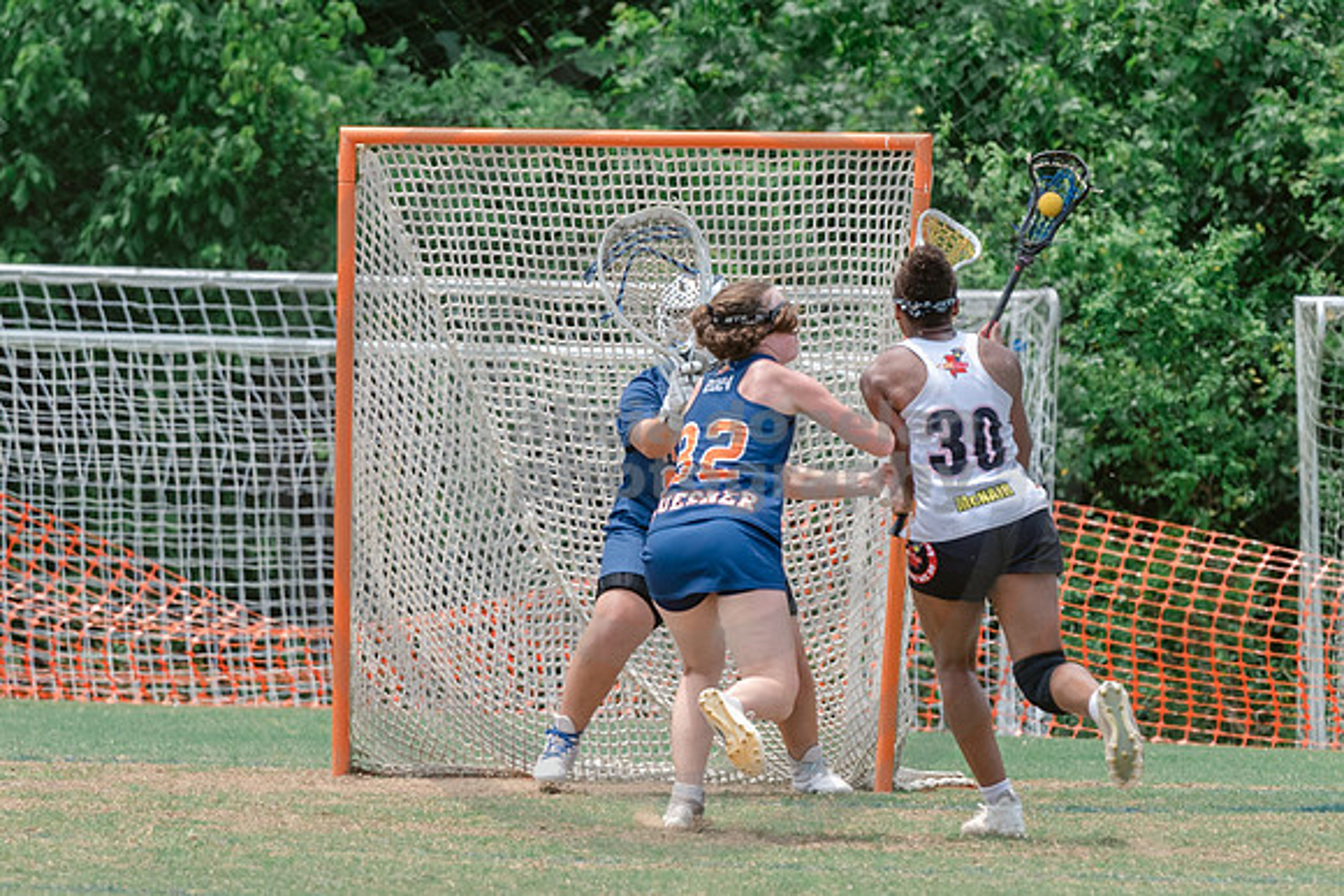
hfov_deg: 3.7
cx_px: 822
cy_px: 596
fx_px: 20570
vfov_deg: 2.5
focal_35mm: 551
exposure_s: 1/1600
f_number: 5
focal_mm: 200
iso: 400
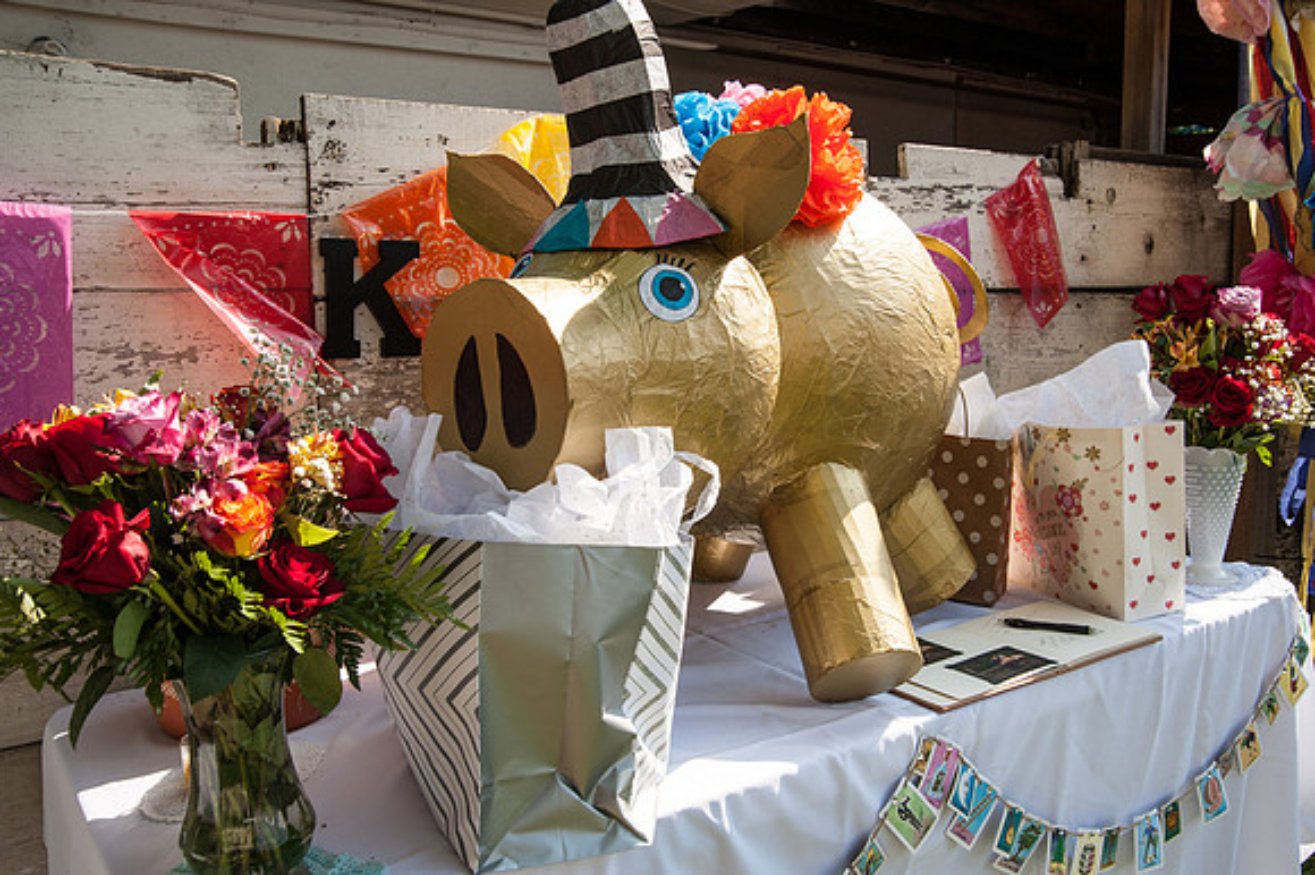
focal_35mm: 32
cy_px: 438
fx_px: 1168
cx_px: 658
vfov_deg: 41.1
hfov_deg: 58.7
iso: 200
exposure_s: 1/400
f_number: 10
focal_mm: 32
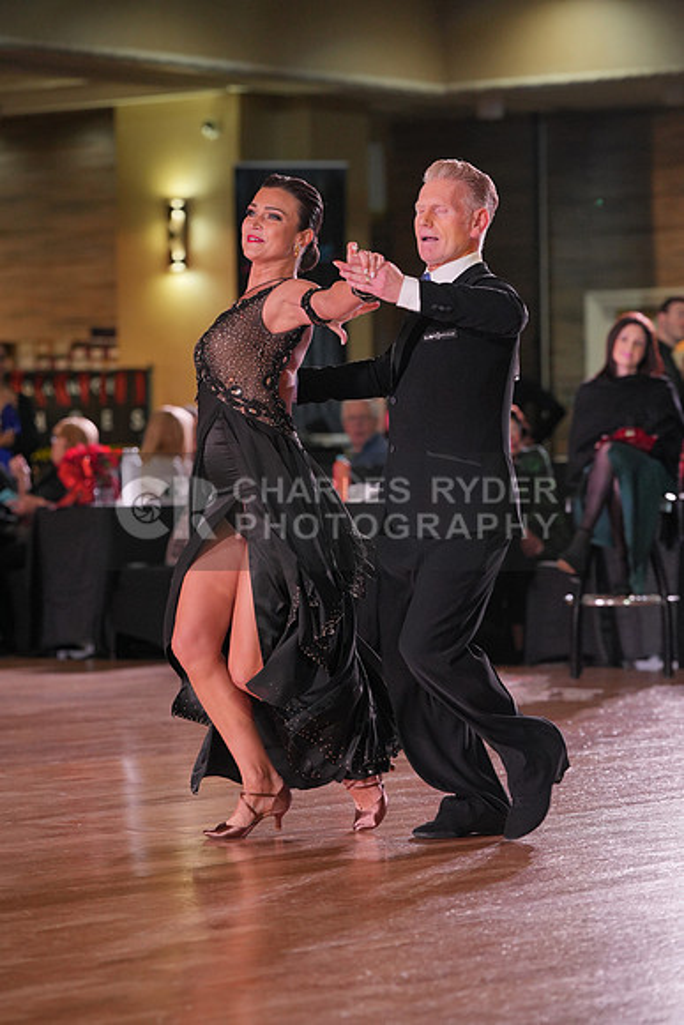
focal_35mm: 137
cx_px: 342
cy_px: 512
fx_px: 3902
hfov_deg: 10.0
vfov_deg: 15.0
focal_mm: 137
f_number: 4
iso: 1600
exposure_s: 1/500
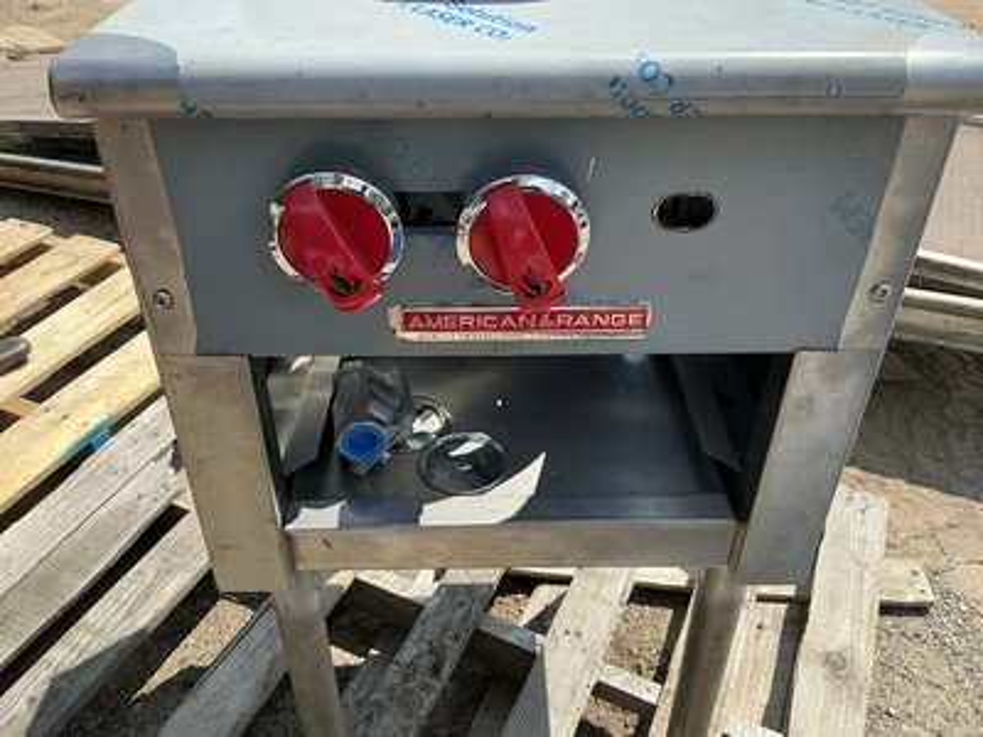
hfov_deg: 63.4
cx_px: 492
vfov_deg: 49.7
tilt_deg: -35.0
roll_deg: -1.7
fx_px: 795
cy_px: 368
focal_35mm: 28
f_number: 1.8
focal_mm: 3
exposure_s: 1/1342
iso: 25
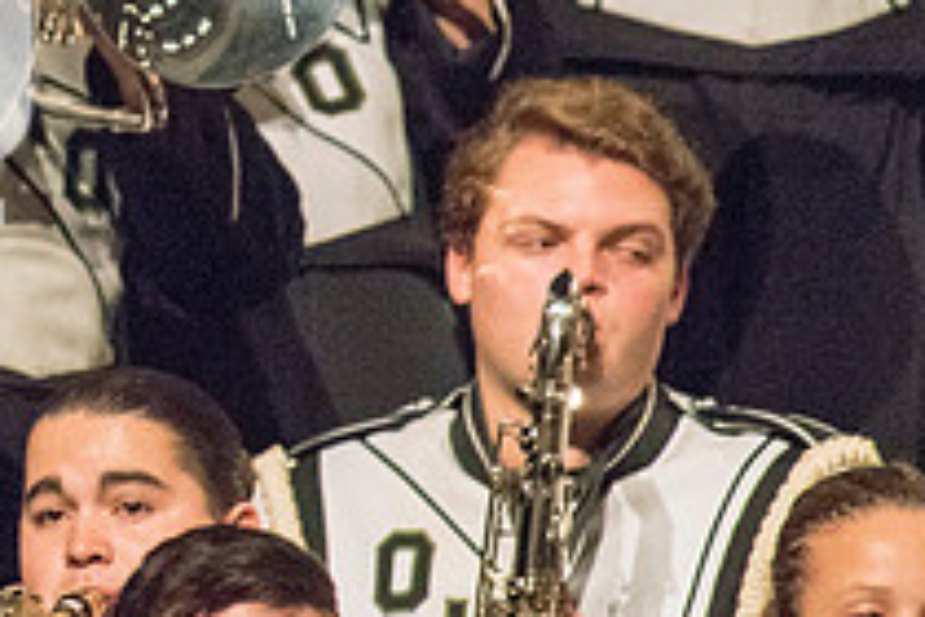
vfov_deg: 0.8
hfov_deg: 1.2
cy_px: 55
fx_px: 42598
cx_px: -300
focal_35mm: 1658
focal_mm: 600
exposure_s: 1/320
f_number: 5.6
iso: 4000
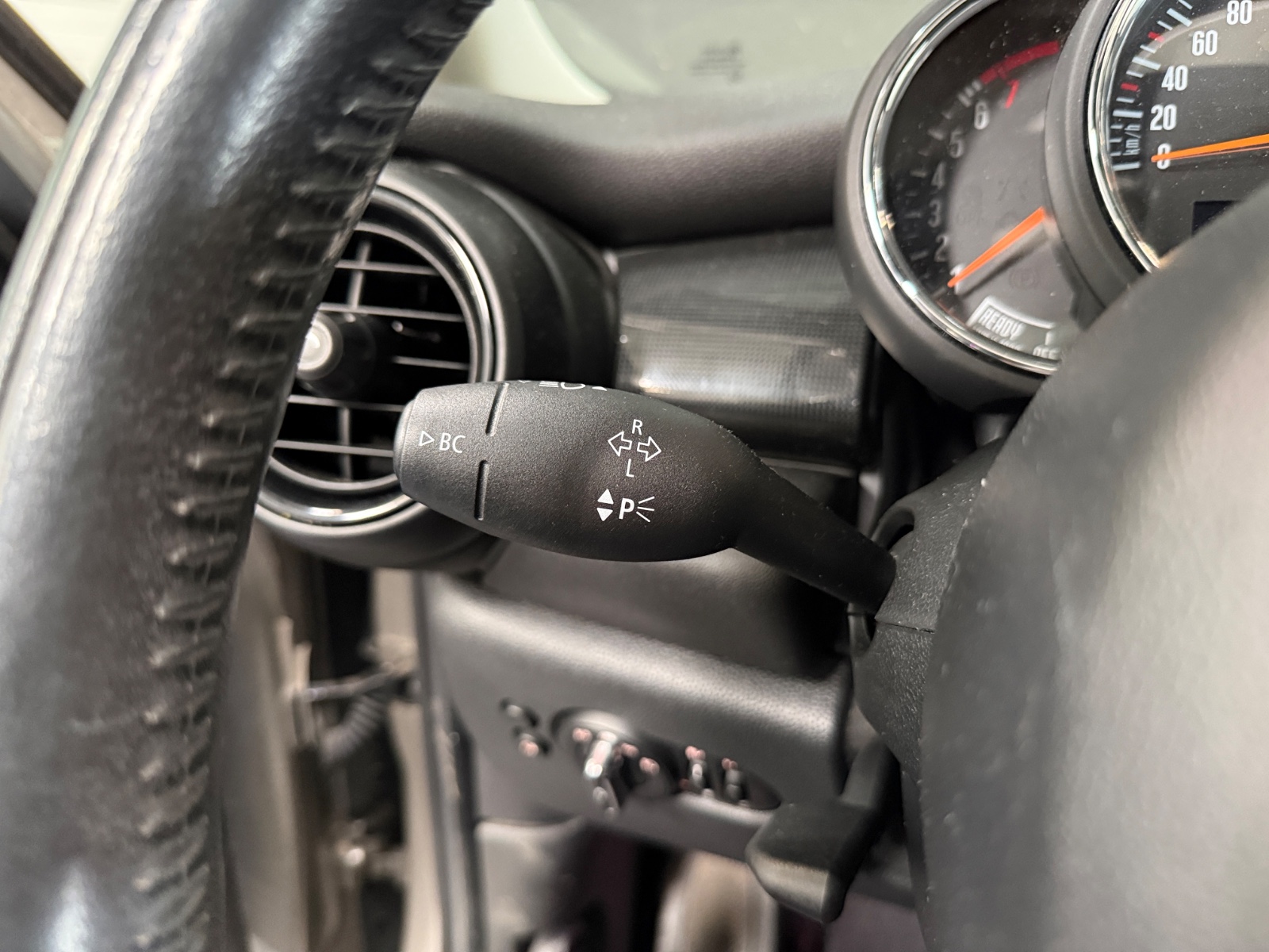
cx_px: 634
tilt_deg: -17.8
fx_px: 880
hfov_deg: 71.6
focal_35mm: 24
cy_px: 476
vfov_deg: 56.8
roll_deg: +0.8
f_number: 1.78
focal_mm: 6.76
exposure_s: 1/33
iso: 800
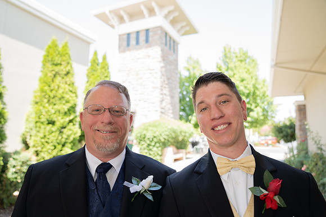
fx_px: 217
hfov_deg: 73.7
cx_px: 163
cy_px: 108
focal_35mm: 24
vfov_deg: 53.2
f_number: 2.8
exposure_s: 1/200
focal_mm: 24
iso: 160
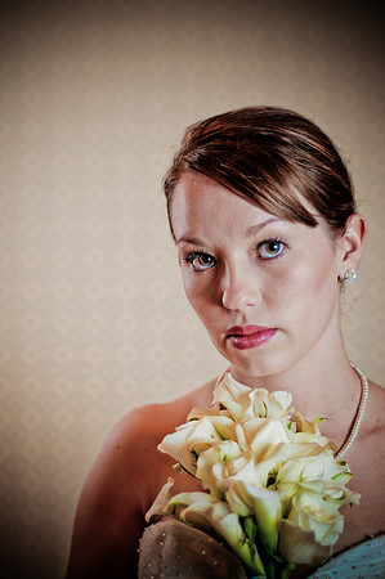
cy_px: 290
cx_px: 192
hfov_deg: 18.1
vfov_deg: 27.0
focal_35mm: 75
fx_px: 1206
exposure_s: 1/160
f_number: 1.8
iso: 100
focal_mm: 50
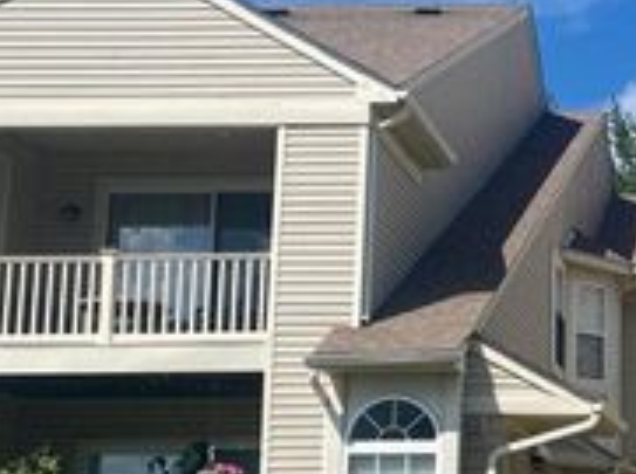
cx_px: 766
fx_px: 1320
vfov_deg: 20.1
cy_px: 402
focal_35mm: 72
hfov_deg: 24.5
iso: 32
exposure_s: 1/3984
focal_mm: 4.25
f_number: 1.8
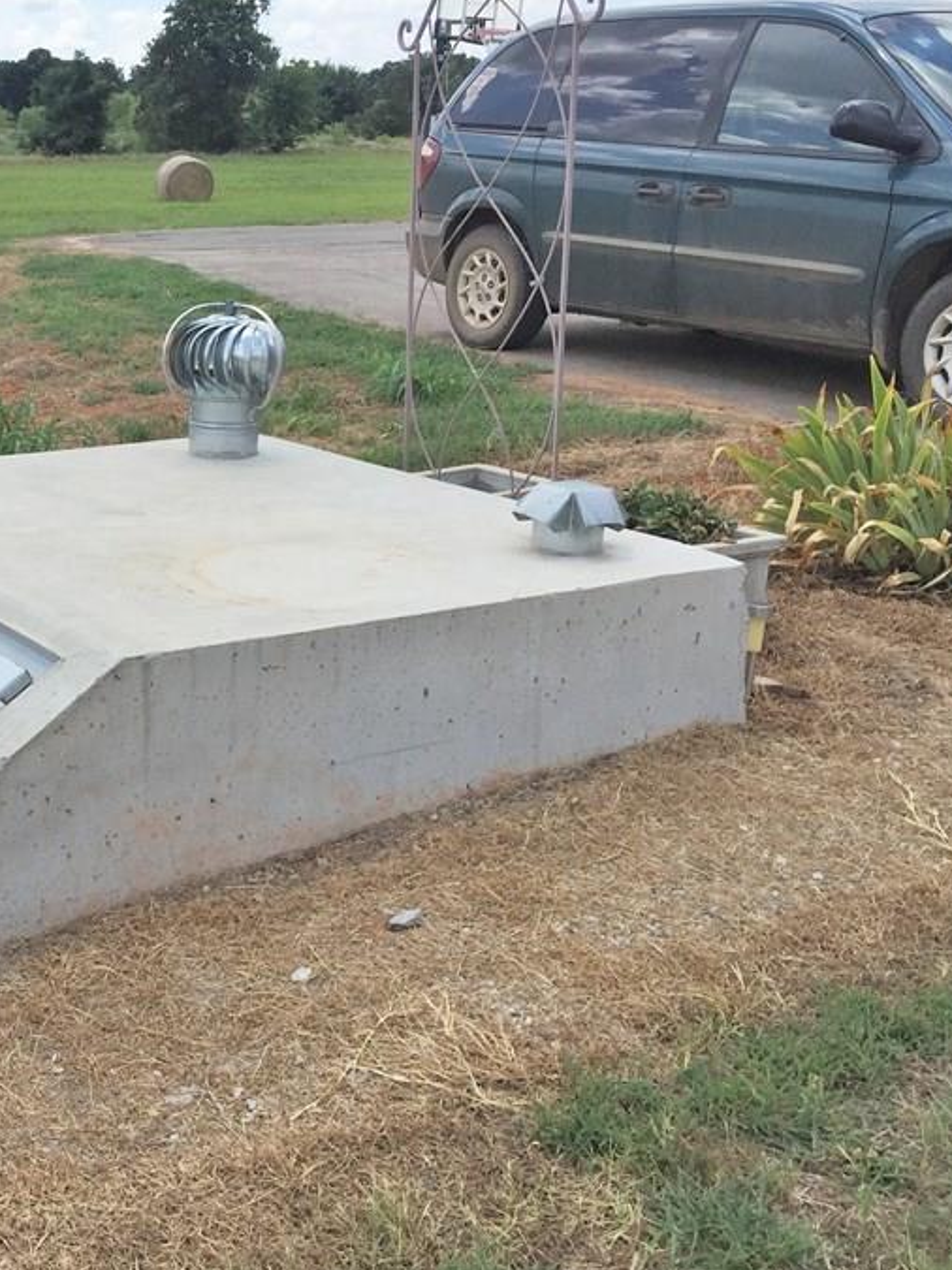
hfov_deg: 30.7
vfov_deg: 42.9
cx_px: 15
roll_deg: -0.7
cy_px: 617
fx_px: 1614
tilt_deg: -14.9
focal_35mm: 44
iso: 32
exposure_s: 1/1980
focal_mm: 4.15
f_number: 2.2
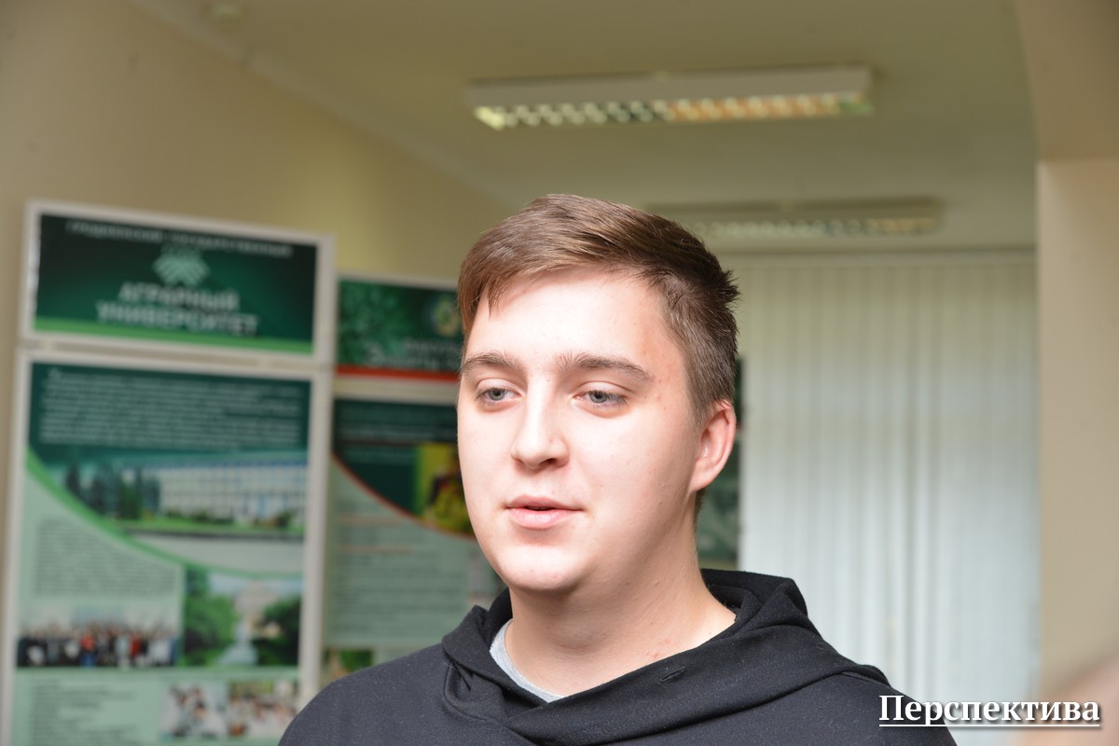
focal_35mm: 66
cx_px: 560
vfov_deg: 20.6
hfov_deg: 30.5
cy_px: 373
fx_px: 2051
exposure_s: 1/60
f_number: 5.6
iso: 500
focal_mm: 66
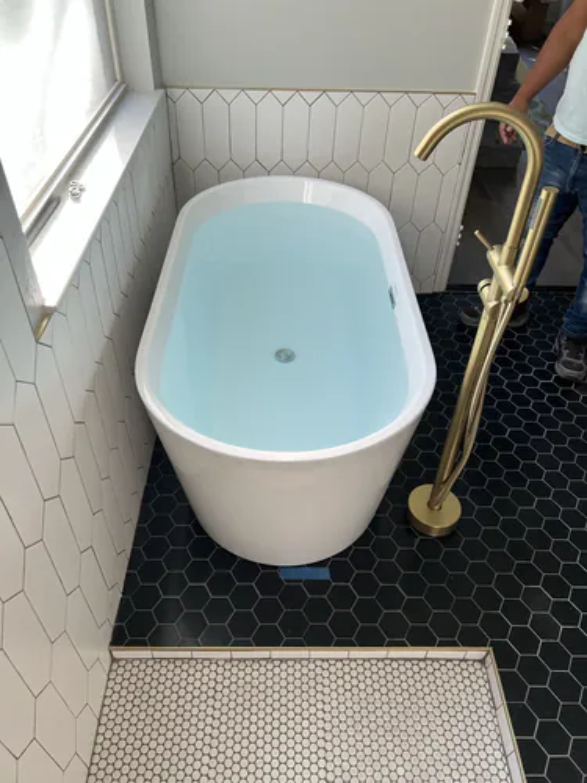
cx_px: 294
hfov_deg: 53.1
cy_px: 392
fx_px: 588
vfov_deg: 67.3
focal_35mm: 26
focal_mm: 5.7
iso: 40
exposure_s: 1/121
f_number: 1.5
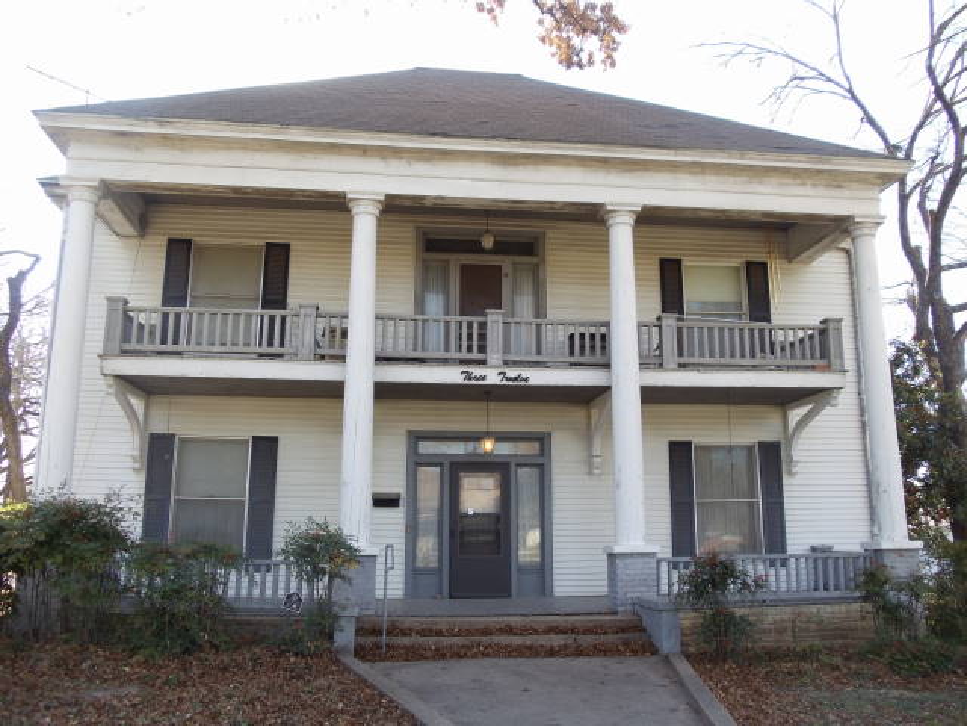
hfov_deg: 42.9
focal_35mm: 44
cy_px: 363
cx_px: 484
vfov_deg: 32.9
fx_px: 1229
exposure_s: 1/80
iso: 80
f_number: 3.5
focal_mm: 6
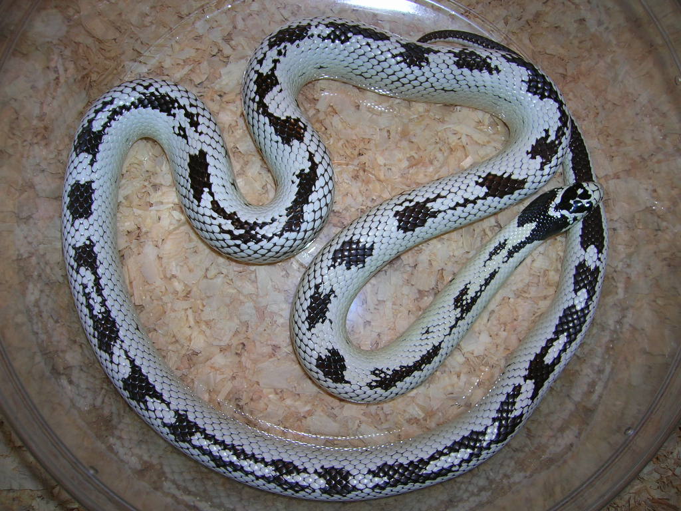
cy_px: 256
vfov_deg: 41.8
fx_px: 669
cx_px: 340
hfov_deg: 54.0
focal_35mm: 34
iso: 50
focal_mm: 5.7
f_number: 2.9
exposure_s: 1/60.1
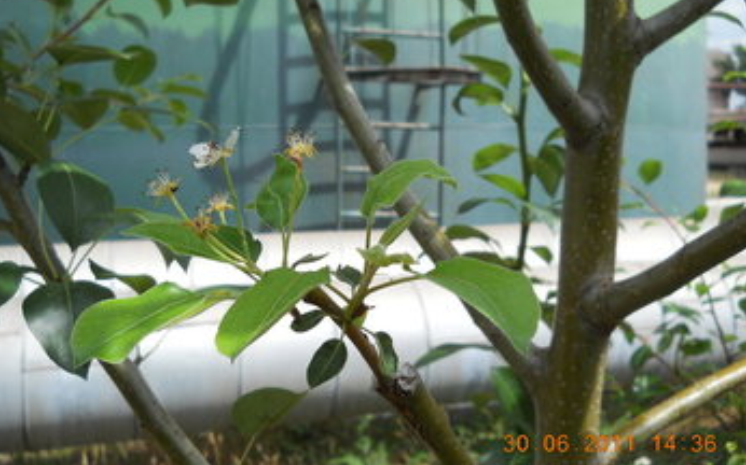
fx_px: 894
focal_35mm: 44
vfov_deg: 29.2
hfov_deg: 45.3
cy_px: 216
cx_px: 373
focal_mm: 6.72
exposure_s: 1/160
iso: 80
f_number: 5.5
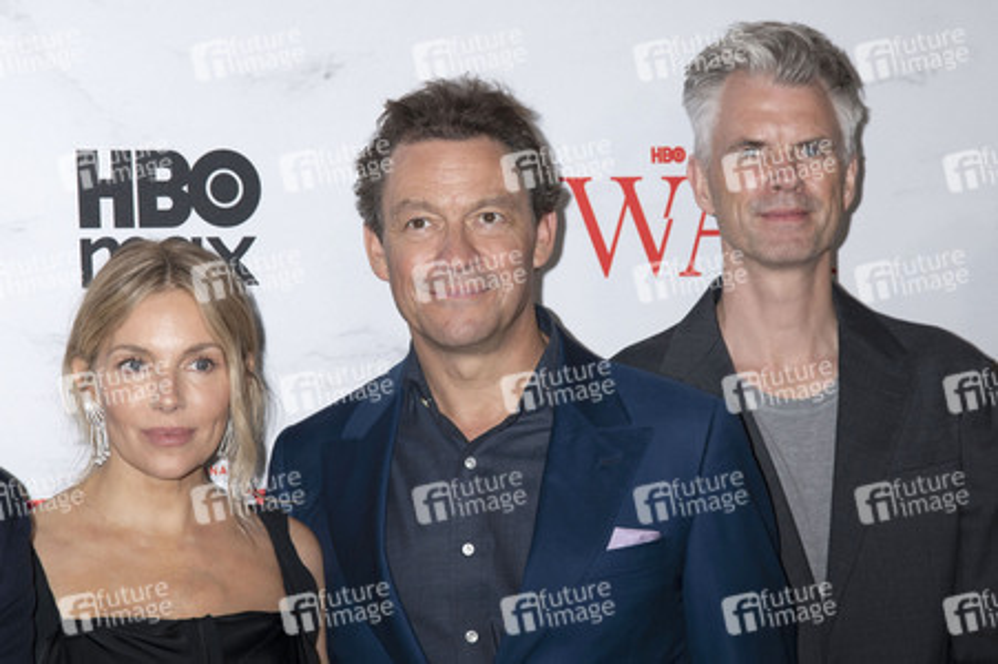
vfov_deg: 13.7
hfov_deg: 20.4
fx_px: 2770
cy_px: 332
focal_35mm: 100
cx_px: 499
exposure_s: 1/200
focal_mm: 100
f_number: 6.3
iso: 640
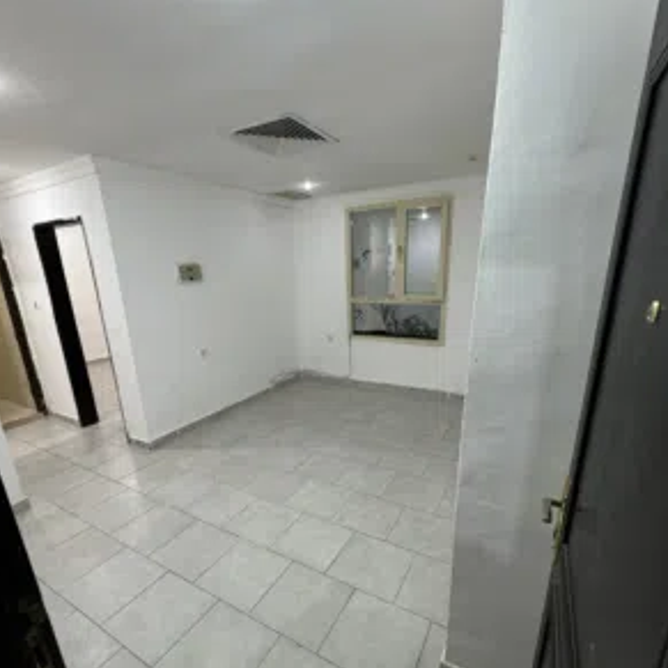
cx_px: 326
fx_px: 371
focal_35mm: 17
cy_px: 383
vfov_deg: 83.4
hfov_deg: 84.0
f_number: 2.2
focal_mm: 2.22
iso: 320
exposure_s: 1/50
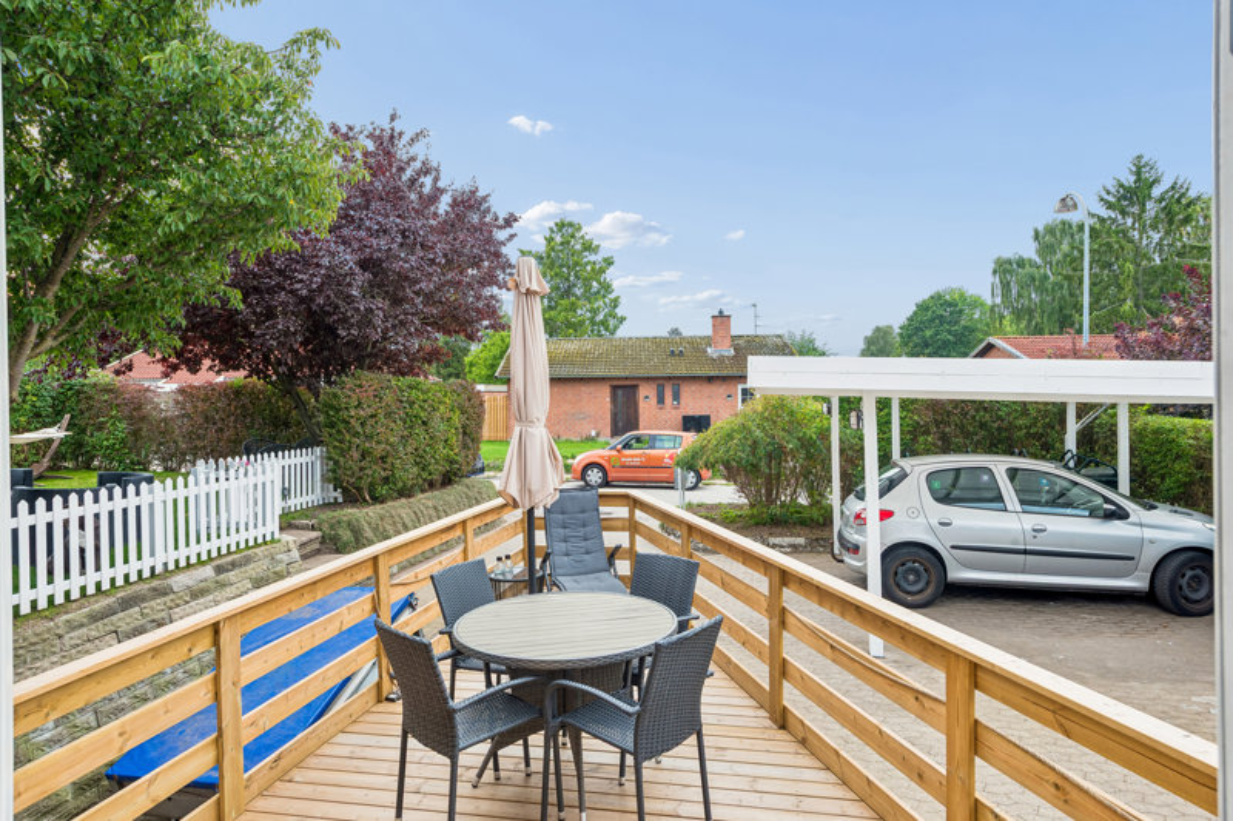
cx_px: 616
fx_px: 753
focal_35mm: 22
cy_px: 410
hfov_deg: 78.6
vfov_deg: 57.2
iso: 250
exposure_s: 1/60
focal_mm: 22
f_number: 9
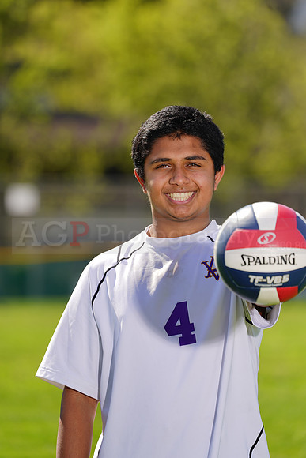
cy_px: 229
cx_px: 153
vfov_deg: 5.8
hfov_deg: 3.9
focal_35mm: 355
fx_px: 4523
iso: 64
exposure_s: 1/200
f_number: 7.1
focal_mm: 355
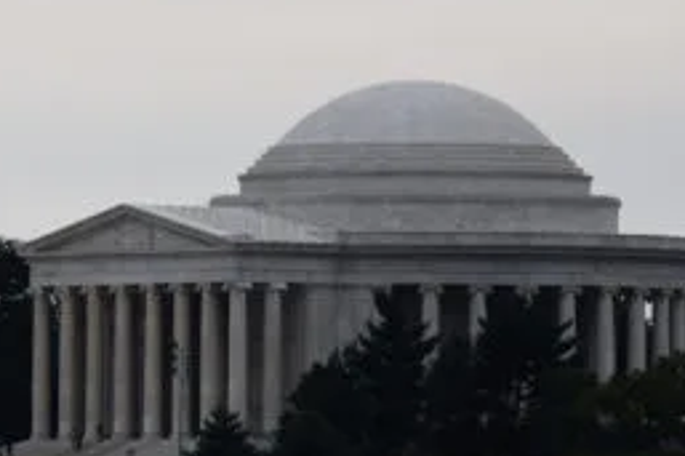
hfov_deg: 3.8
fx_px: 10328
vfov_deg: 2.5
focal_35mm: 543
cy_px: 240
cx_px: 189
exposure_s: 1/640
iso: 800
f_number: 5.6
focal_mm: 155
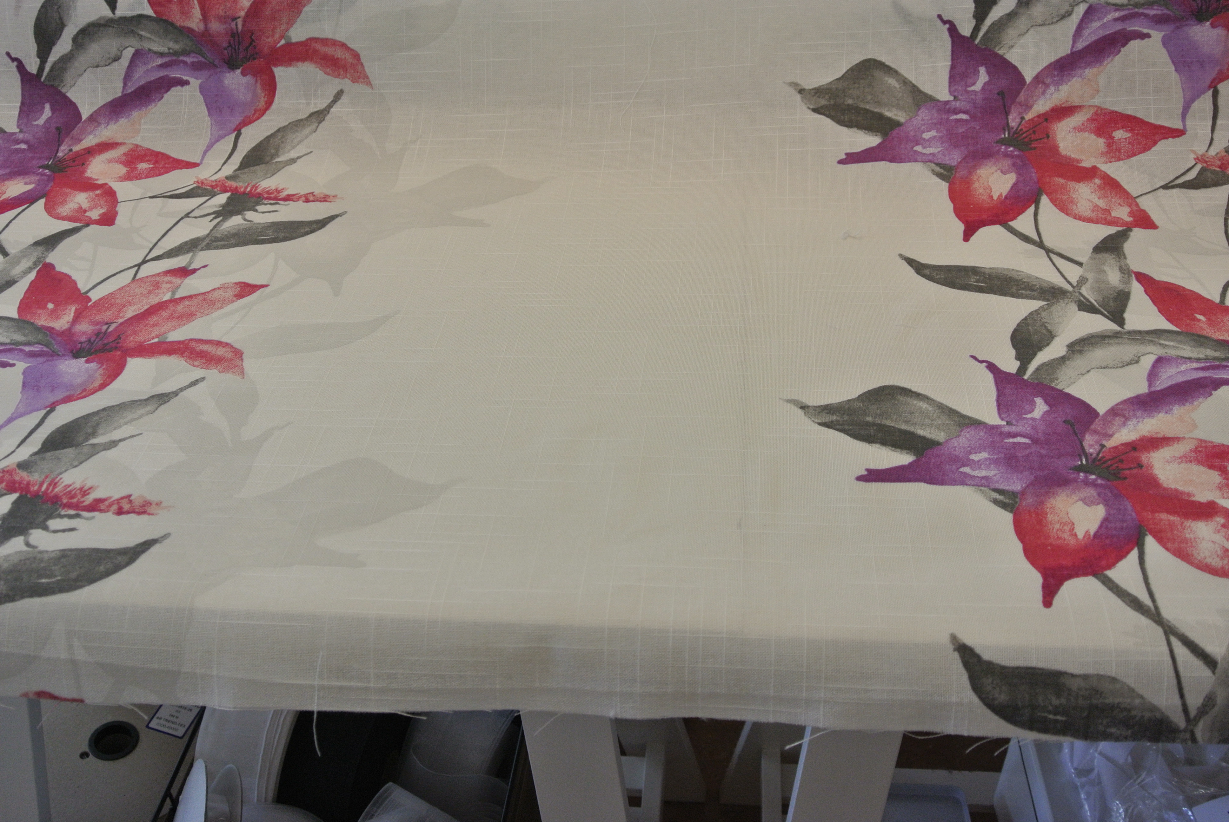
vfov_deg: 36.0
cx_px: 614
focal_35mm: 37
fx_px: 1265
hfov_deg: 51.8
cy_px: 411
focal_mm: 14
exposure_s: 1/125
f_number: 4
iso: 400
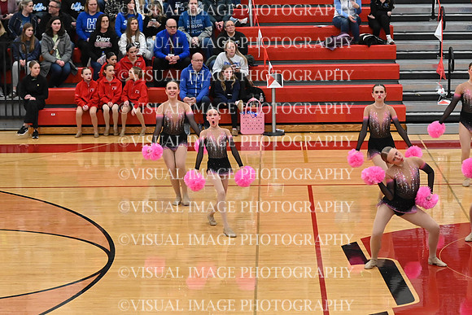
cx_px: 236
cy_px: 158
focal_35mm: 129
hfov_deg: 15.9
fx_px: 1692
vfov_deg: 10.6
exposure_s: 1/400
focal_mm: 86
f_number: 4
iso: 8000
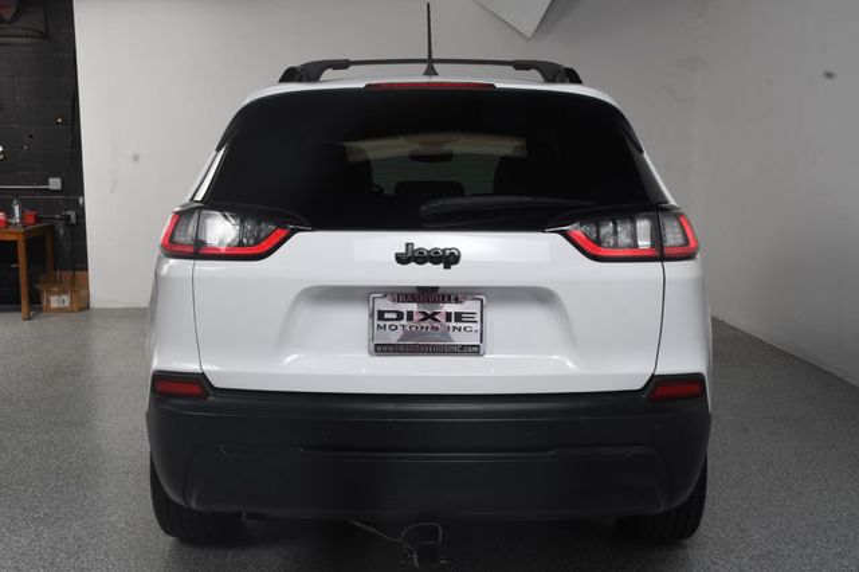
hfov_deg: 49.6
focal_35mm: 39
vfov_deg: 34.2
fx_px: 930
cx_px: 430
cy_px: 286
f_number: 13
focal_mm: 26
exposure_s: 1/160
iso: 100
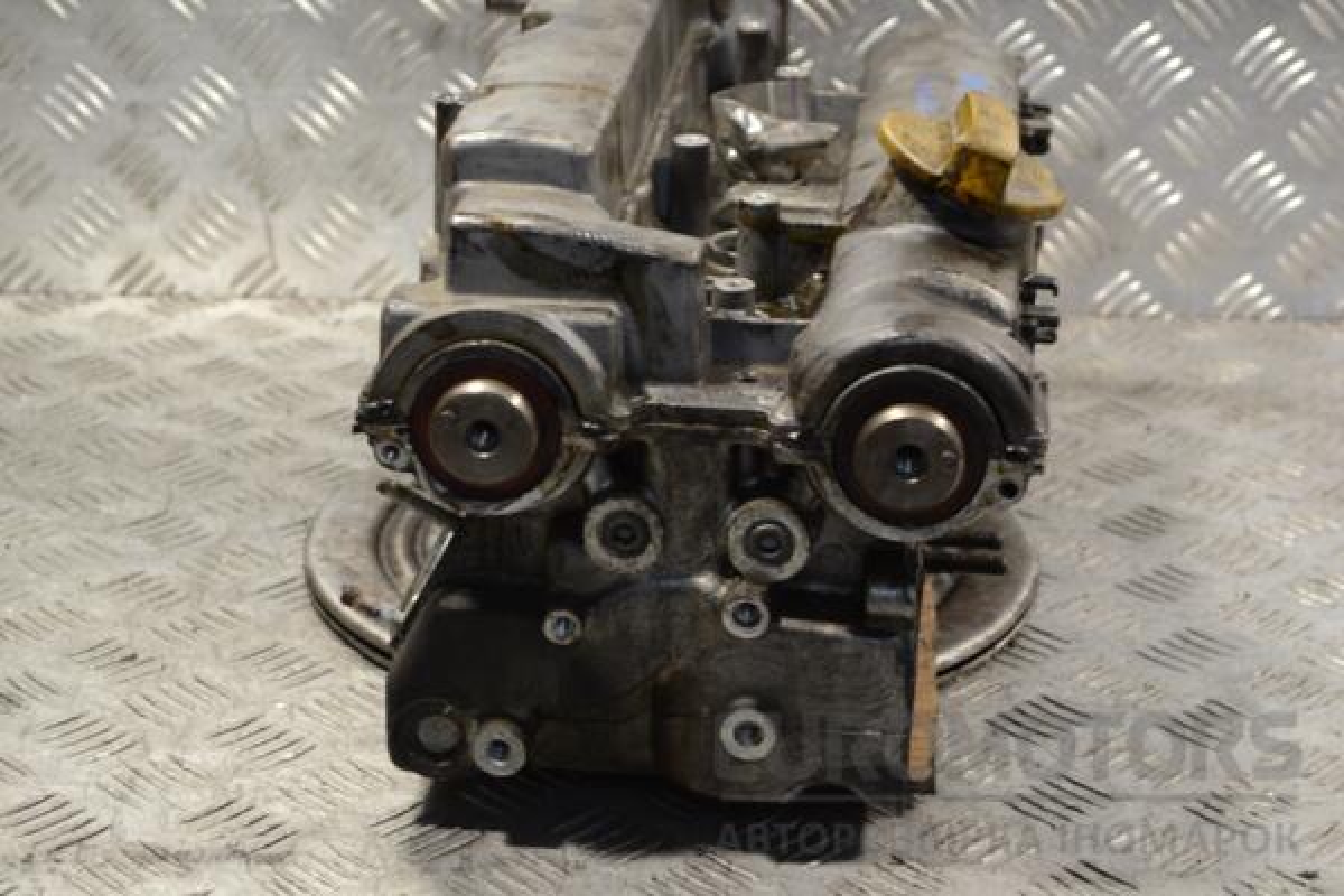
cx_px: 672
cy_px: 448
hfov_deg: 24.6
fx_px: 3080
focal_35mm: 82
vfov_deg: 16.6
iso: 360
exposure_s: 1/30
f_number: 5.6
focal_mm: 55
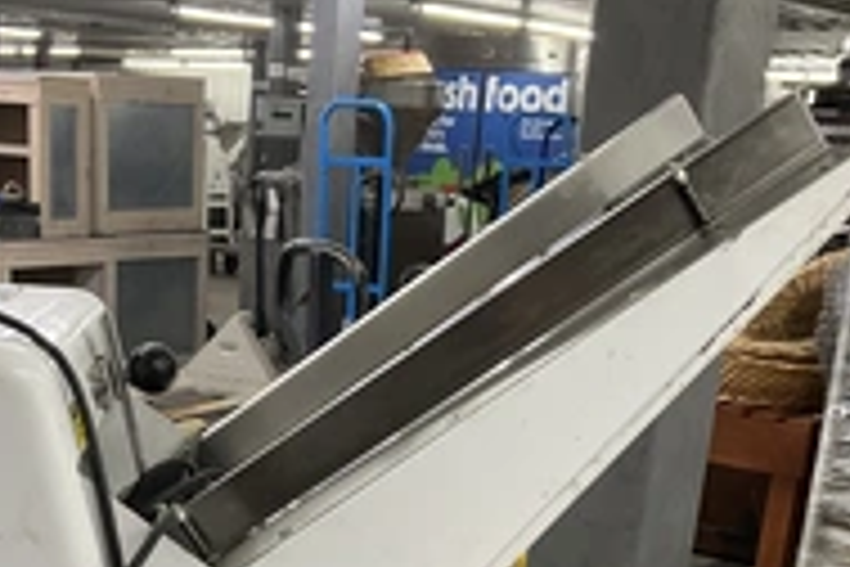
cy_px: 742
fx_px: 1511
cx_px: 256
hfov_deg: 31.1
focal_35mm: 64
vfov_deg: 19.5
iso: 100
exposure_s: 1/60
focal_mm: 3
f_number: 1.8
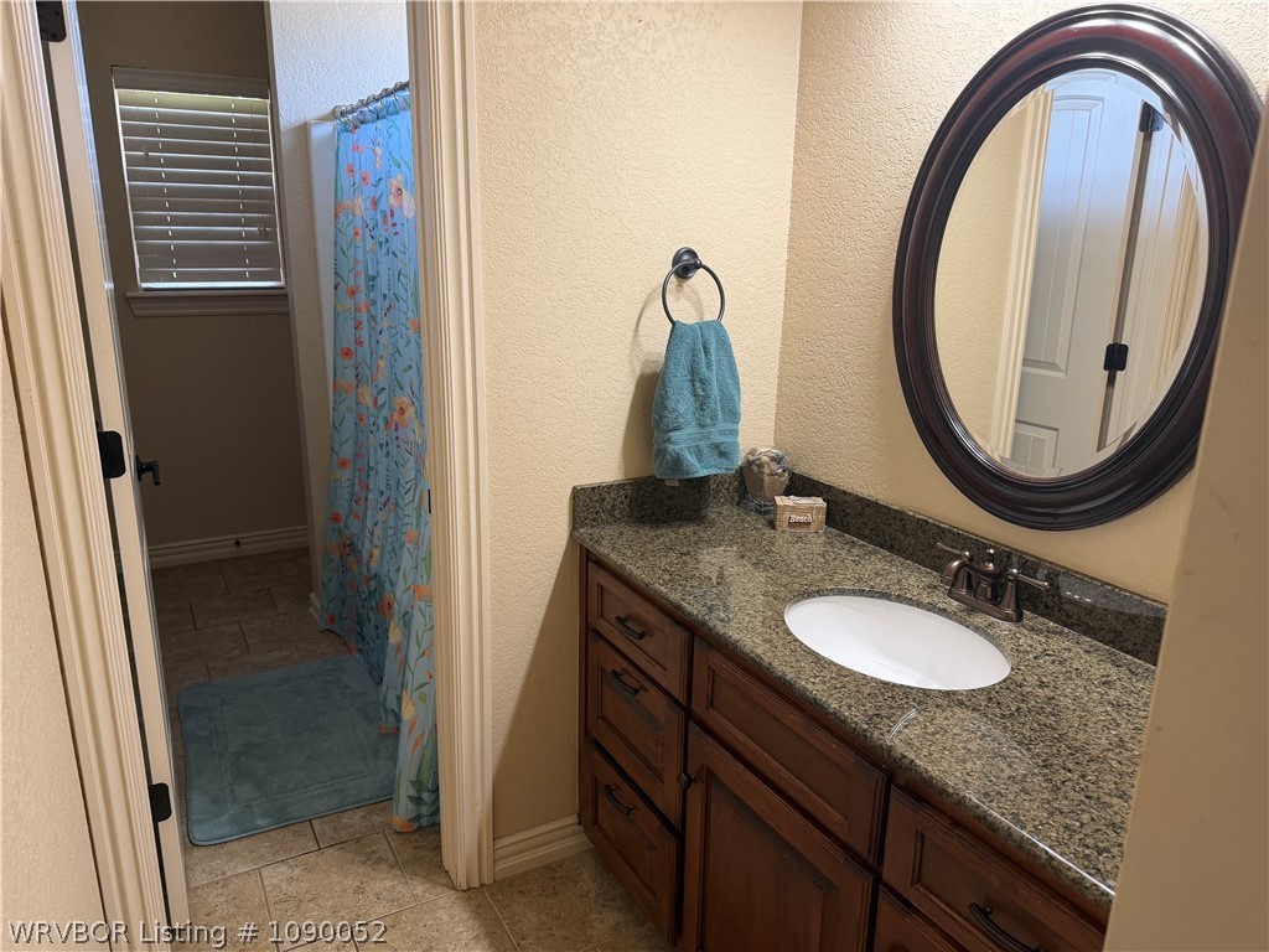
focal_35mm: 24
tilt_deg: -16.4
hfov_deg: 71.6
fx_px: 880
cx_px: 634
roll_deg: -0.8
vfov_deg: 56.8
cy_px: 476
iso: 125
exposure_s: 1/60
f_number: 1.78
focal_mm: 6.76
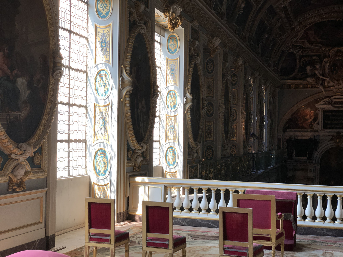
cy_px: 128
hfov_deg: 36.8
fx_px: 515
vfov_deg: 28.0
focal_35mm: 52
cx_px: 172
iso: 20
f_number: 2.4
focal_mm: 6
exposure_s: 1/50
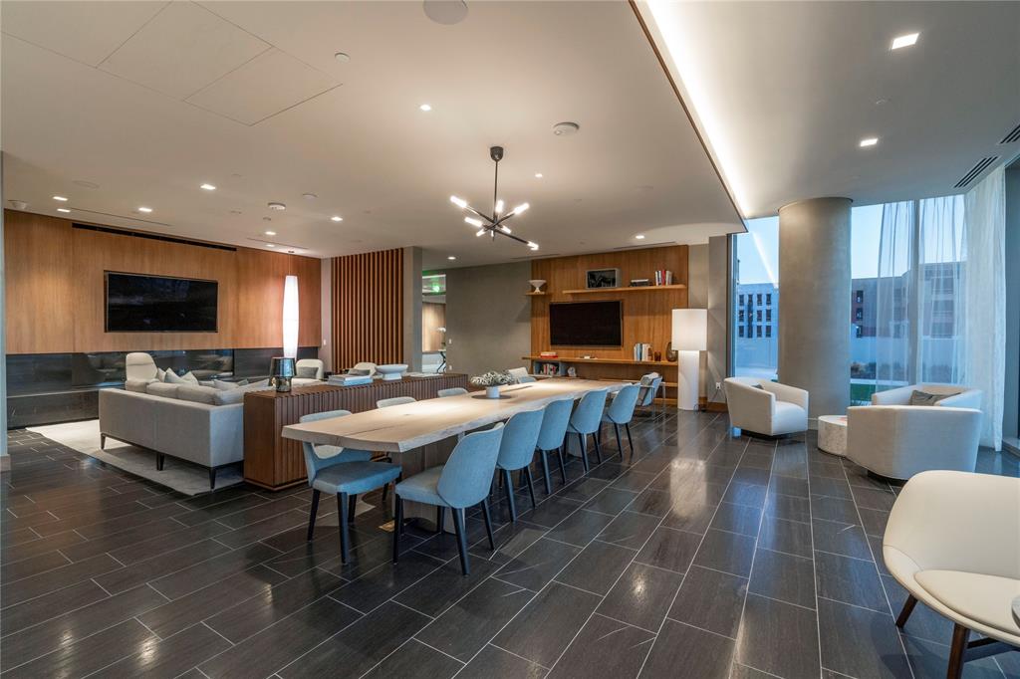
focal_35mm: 16
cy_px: 340
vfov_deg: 73.7
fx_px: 453
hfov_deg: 96.8
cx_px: 510
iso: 1600
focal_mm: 16
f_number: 7.1
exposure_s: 1/15
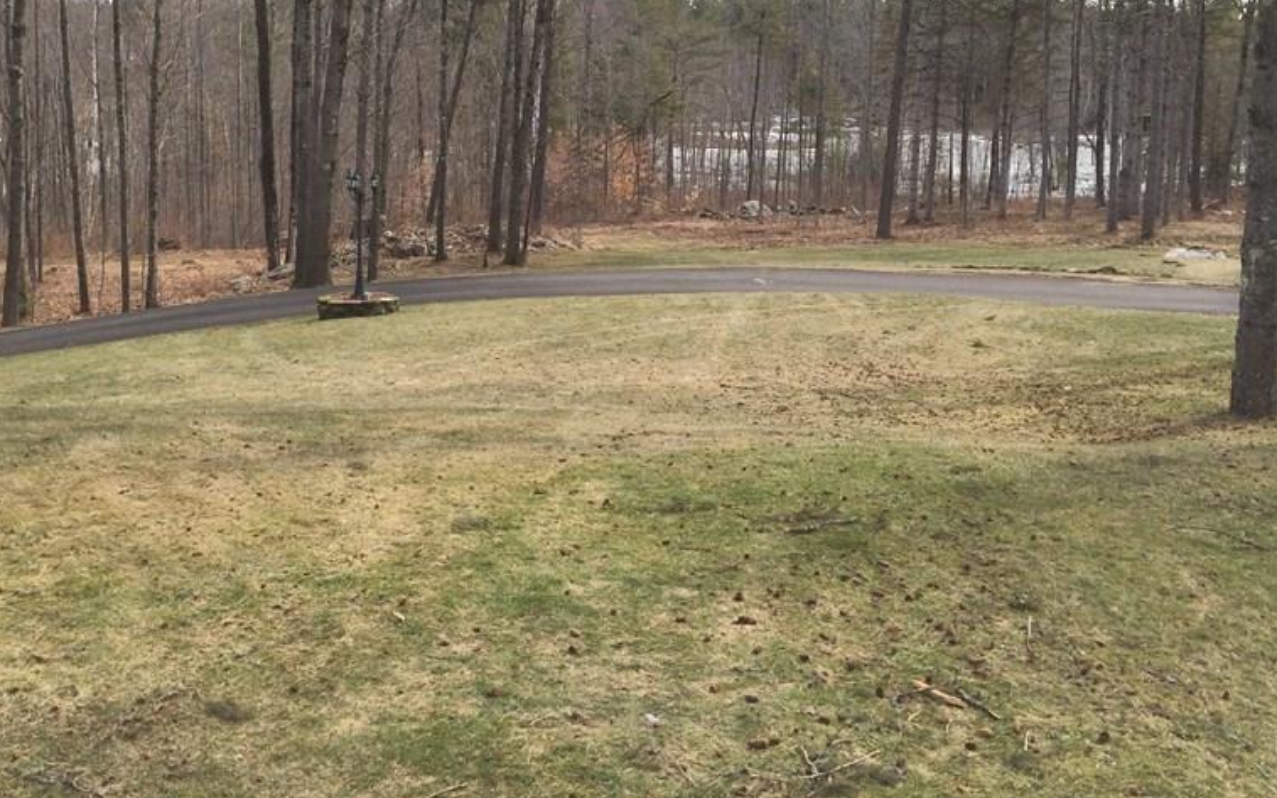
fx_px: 1496
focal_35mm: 43
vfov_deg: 29.3
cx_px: 530
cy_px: 184
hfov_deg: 46.0
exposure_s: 1/1466
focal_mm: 4.12
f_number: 2.2
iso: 50
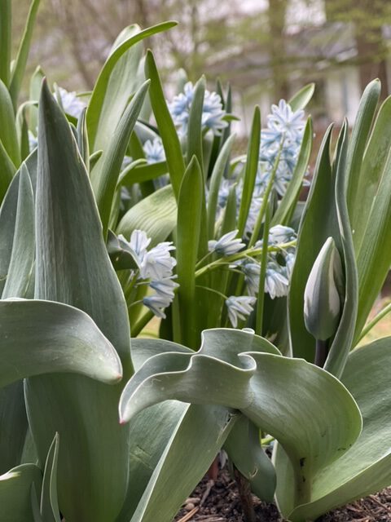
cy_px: 261
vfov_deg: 30.3
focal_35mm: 64
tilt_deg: -18.2
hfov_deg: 22.9
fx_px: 964
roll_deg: +8.4
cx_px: 196
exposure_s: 1/121
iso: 100
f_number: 2.2
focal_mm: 7.5
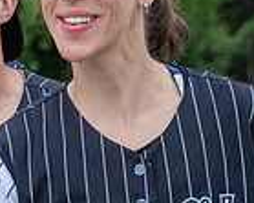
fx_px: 2441
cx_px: -101
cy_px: 78
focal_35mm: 325
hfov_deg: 5.9
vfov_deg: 4.8
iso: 1000
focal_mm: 40
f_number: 2.8
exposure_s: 1/1600
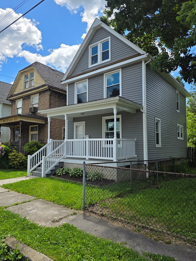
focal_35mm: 24
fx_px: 181
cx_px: 98
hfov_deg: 56.8
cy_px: 131
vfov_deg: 71.6
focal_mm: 6.3
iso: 80
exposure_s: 1/7061
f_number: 1.7
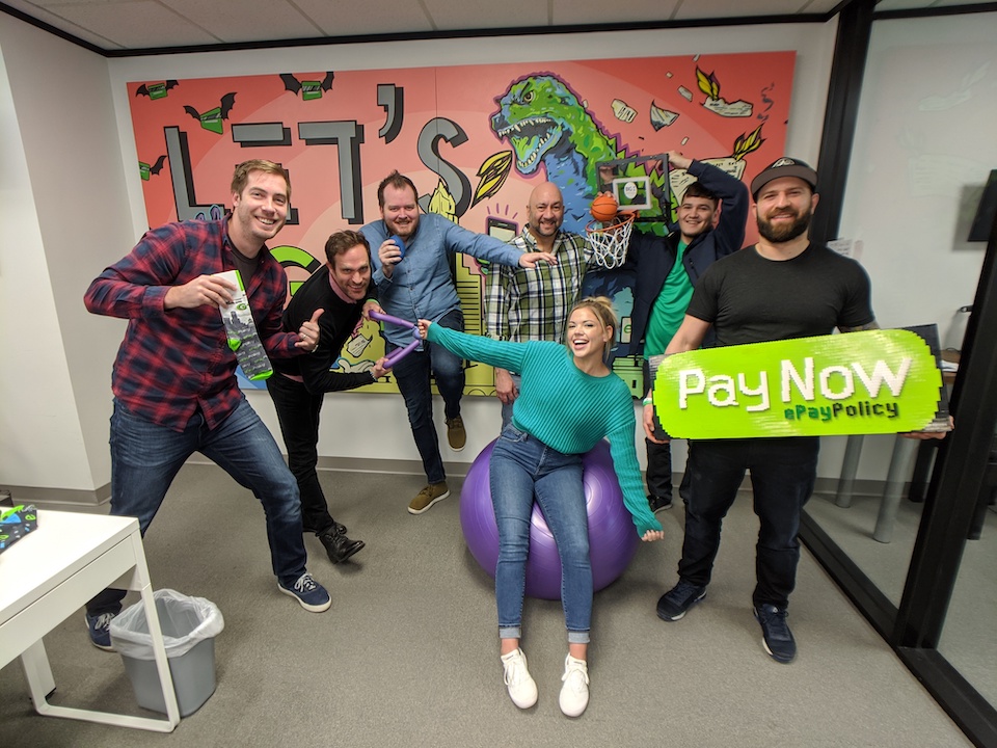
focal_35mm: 27
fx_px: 778
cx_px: 498
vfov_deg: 51.4
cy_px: 374
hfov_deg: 65.3
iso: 113
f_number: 1.8
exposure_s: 1/24
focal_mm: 4.44
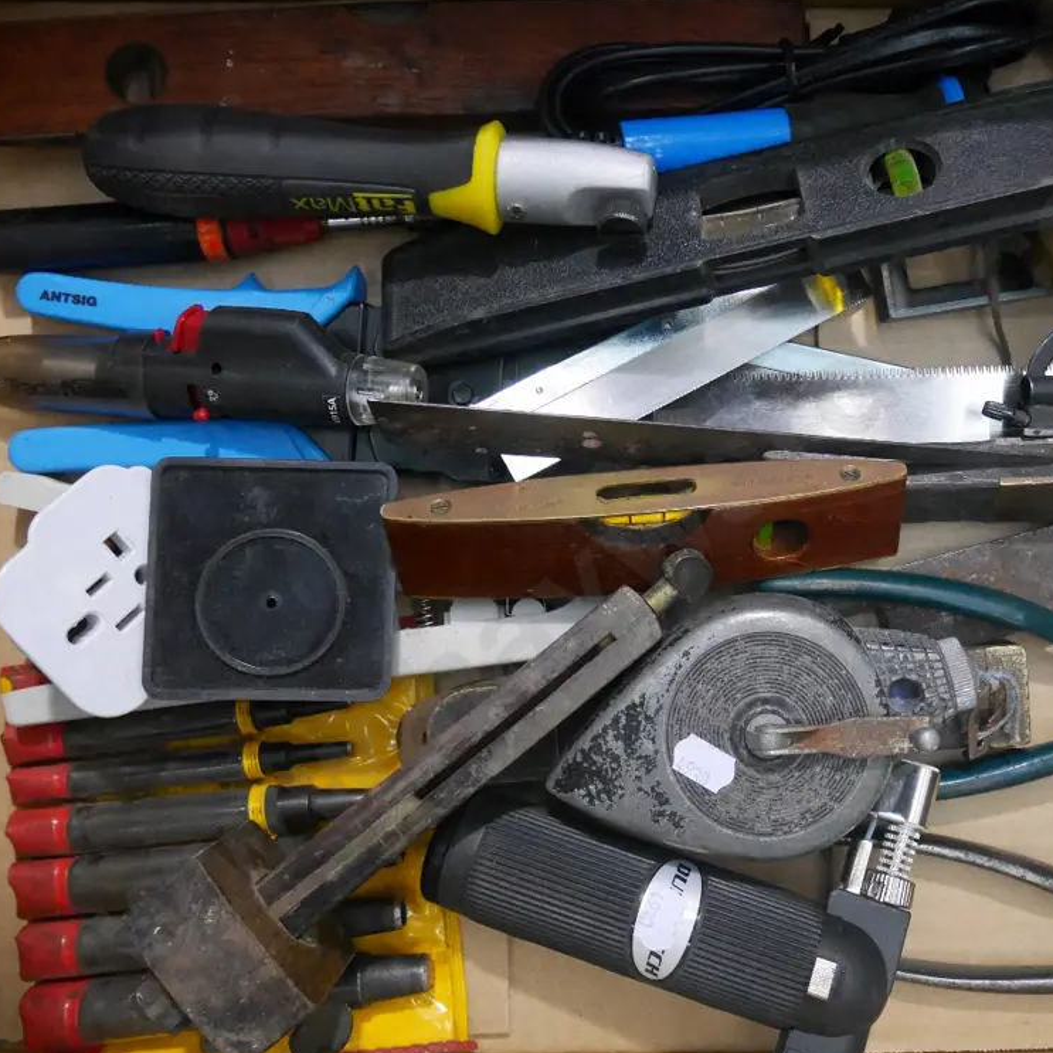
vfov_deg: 42.8
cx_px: 686
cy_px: 517
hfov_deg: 42.4
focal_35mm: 39
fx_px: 1342
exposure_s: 1/80
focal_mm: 16
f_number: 4
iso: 3200
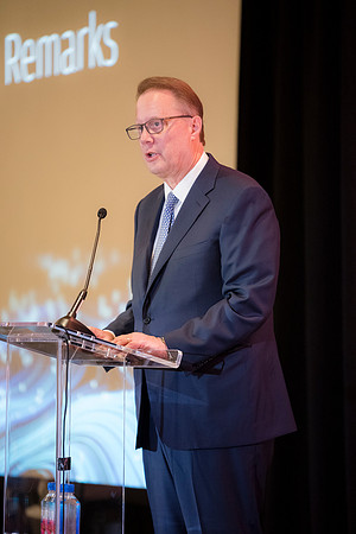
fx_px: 2966
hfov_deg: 6.9
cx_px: 178
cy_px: 267
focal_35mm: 200
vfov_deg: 10.3
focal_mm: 200
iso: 6400
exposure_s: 1/160
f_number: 2.8
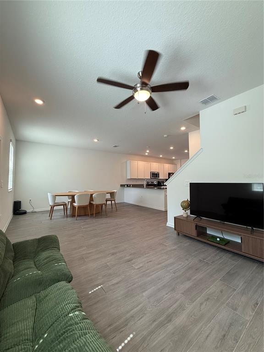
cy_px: 176
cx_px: 132
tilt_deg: +5.0
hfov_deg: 85.7
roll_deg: -2.1
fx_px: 142
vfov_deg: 102.1
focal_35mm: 14
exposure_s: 1/120
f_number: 2.2
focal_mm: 2.22
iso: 125
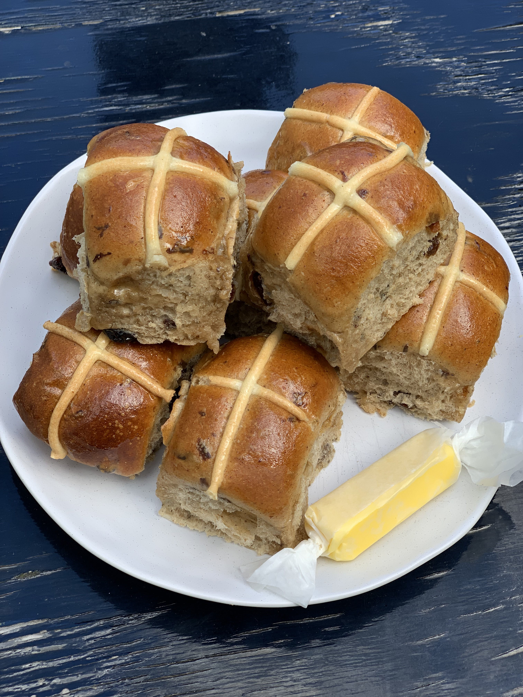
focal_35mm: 52
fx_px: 1048
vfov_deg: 36.8
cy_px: 348
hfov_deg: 28.0
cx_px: 262
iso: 16
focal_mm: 6
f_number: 2.4
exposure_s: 1/190
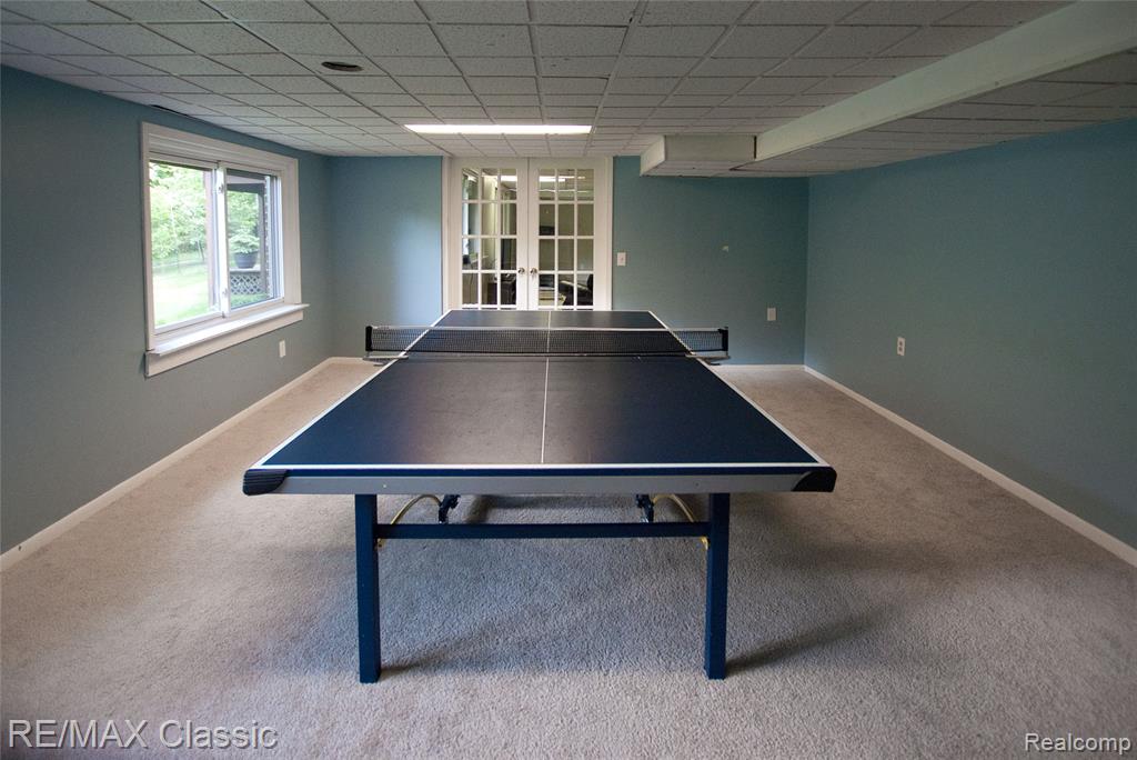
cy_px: 380
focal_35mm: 15
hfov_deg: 100.4
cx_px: 568
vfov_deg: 77.4
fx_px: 474
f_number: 3.5
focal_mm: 10
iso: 800
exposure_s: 1/80
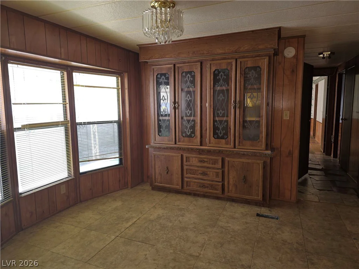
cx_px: 180
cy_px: 134
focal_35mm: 23
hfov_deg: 73.9
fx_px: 239
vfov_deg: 58.9
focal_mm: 6.3
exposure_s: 1/40
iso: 100
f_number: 1.7
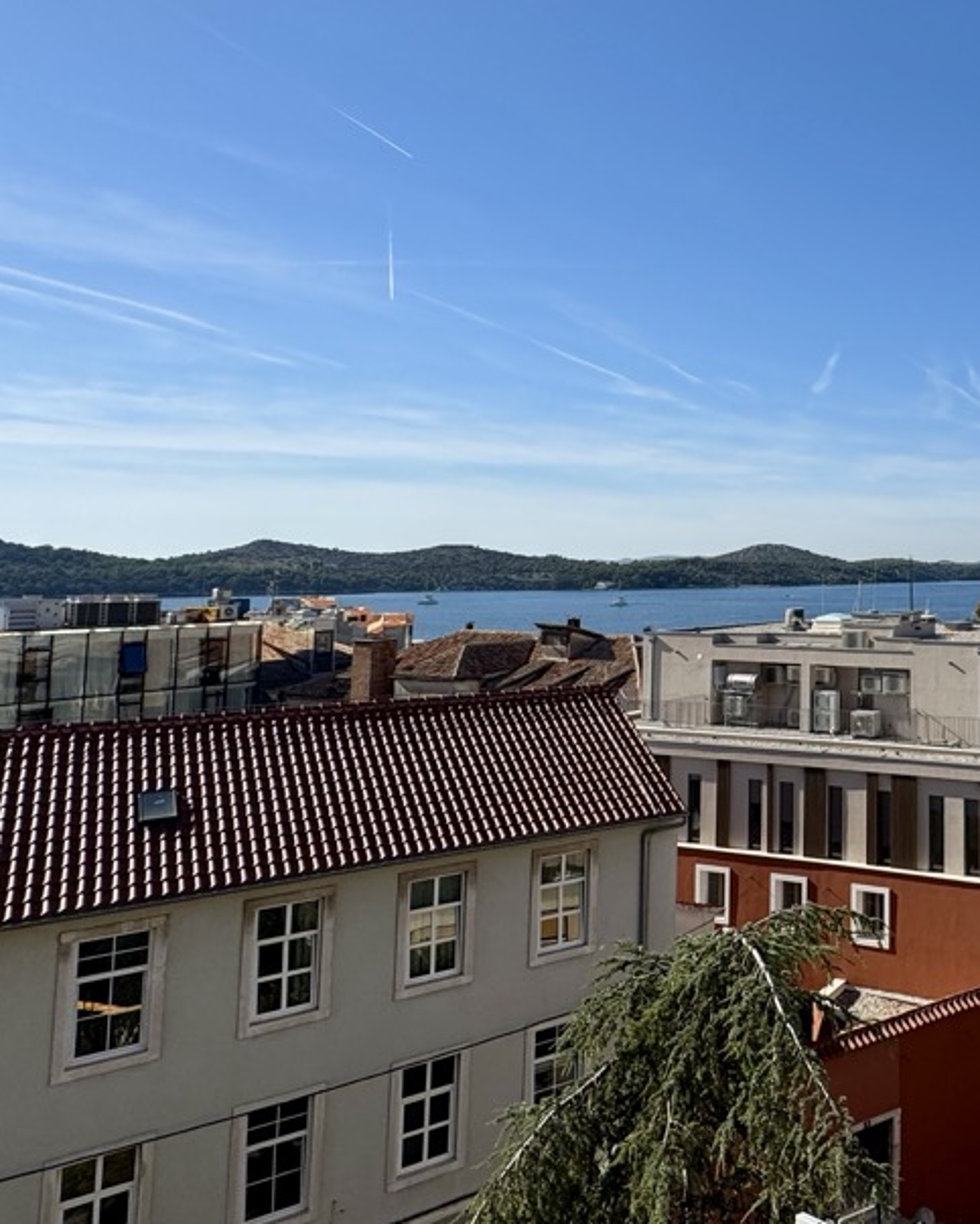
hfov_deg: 43.5
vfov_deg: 59.8
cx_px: 962
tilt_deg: +4.4
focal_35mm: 29
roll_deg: -0.4
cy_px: 479
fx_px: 1051
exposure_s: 1/2674
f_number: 2.2
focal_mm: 2.22
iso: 50
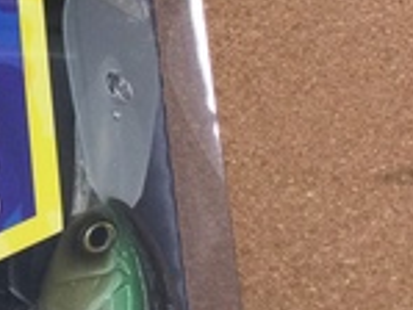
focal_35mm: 125
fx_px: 1493
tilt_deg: -71.3
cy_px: 11
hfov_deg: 14.4
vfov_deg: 11.8
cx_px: -252
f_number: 2.4
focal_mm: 3.3
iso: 32
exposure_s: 1/40
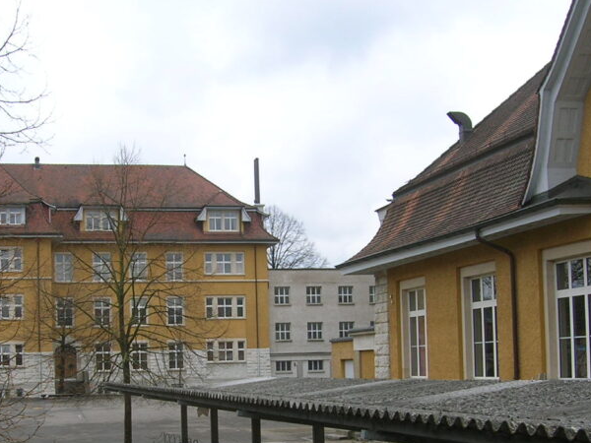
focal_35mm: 58
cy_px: 321
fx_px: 990
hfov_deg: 33.1
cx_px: 241
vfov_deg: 25.0
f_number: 4.9
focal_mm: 5.7
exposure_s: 1/175
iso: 50
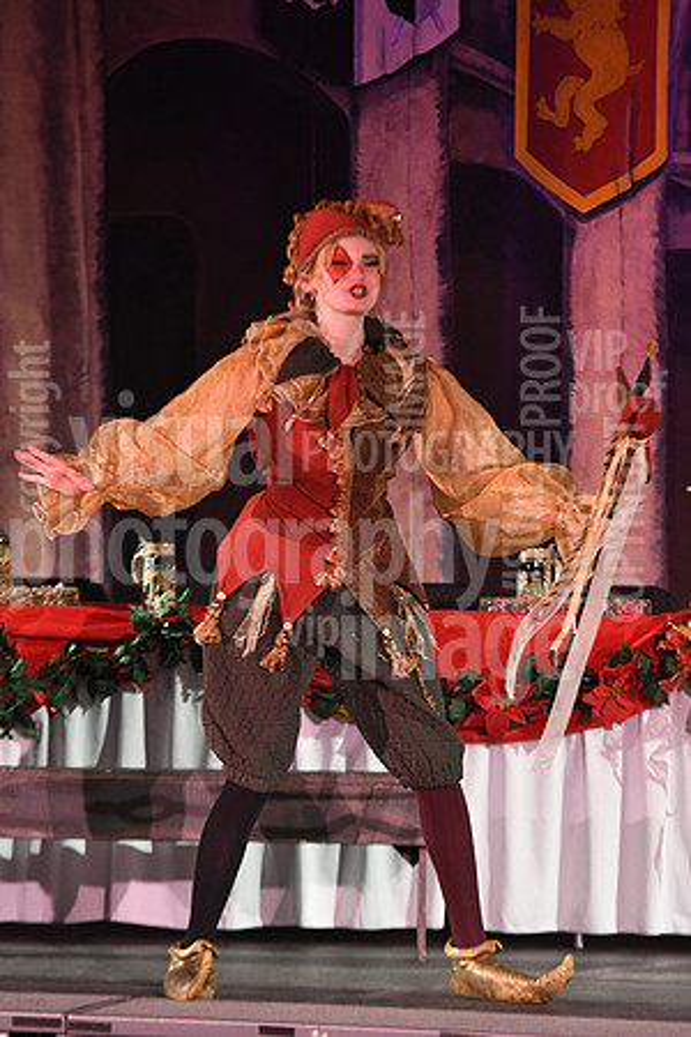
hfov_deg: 5.4
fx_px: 7341
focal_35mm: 255
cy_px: 518
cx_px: 346
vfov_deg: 8.1
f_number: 4
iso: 4000
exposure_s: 1/200
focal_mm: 170
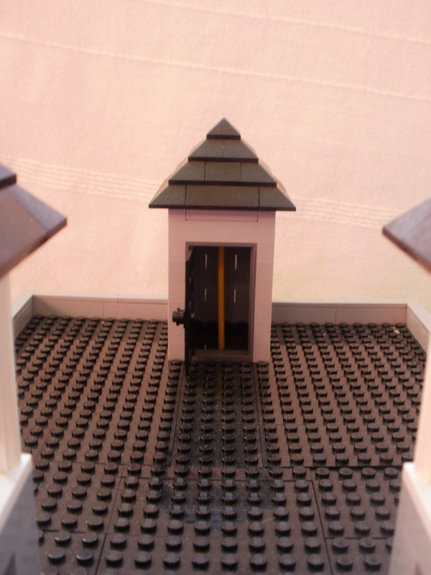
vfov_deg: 42.9
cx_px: 216
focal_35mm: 44
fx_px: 730
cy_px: 288
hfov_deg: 32.9
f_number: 4
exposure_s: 1/25
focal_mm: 7.7
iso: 125
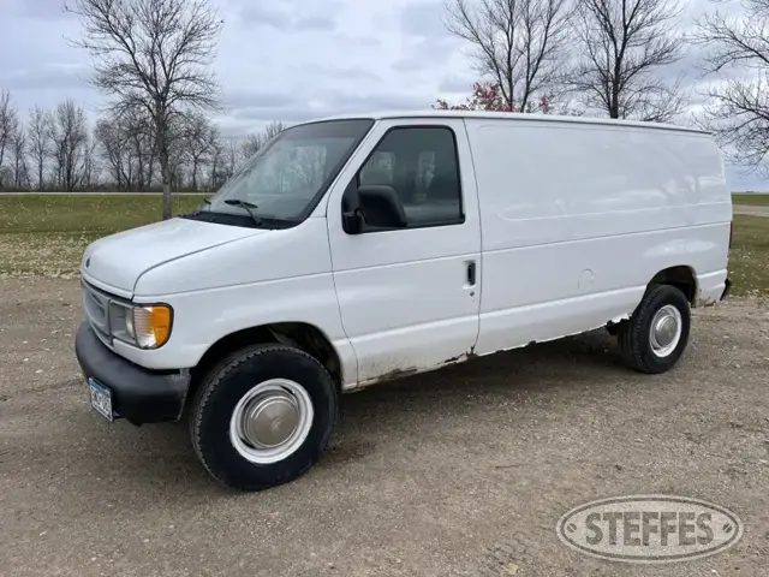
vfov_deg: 53.1
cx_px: 384
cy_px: 288
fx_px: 578
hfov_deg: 67.3
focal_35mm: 26
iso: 32
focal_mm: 5.1
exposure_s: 1/1109
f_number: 1.6
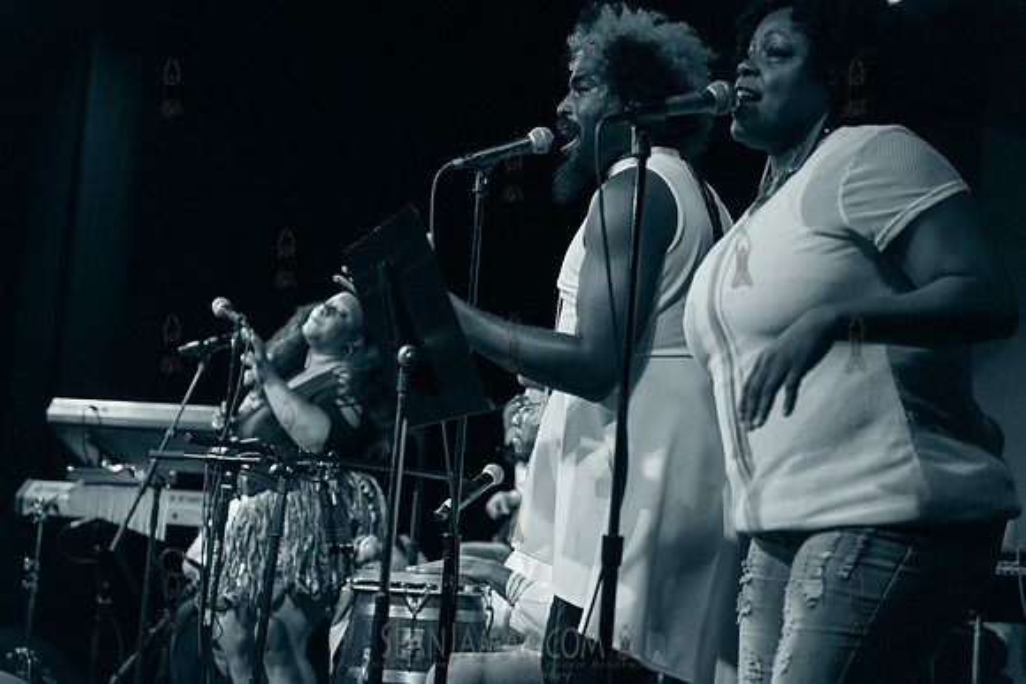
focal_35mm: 62
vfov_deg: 21.9
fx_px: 1767
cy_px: 342
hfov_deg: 32.4
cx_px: 513
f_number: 2.8
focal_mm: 62
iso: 4000
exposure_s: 1/200
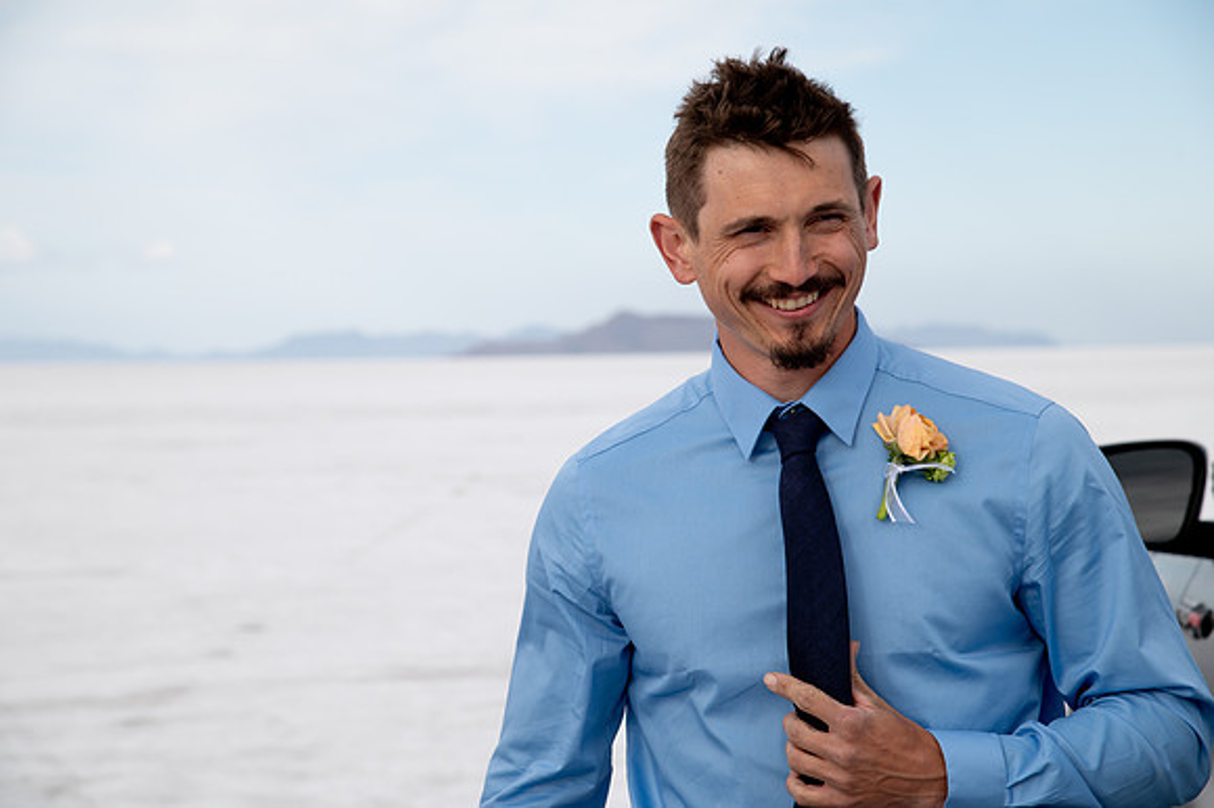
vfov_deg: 13.4
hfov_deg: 20.0
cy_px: 404
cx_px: 600
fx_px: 3442
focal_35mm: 102
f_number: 8
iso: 200
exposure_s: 1/400
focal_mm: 100
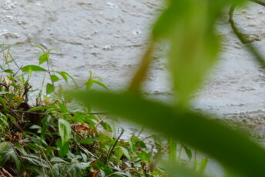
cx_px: -528
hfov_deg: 3.3
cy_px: -454
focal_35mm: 609
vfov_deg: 2.2
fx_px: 4483
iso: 100
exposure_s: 1/125
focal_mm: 82
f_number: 5.6
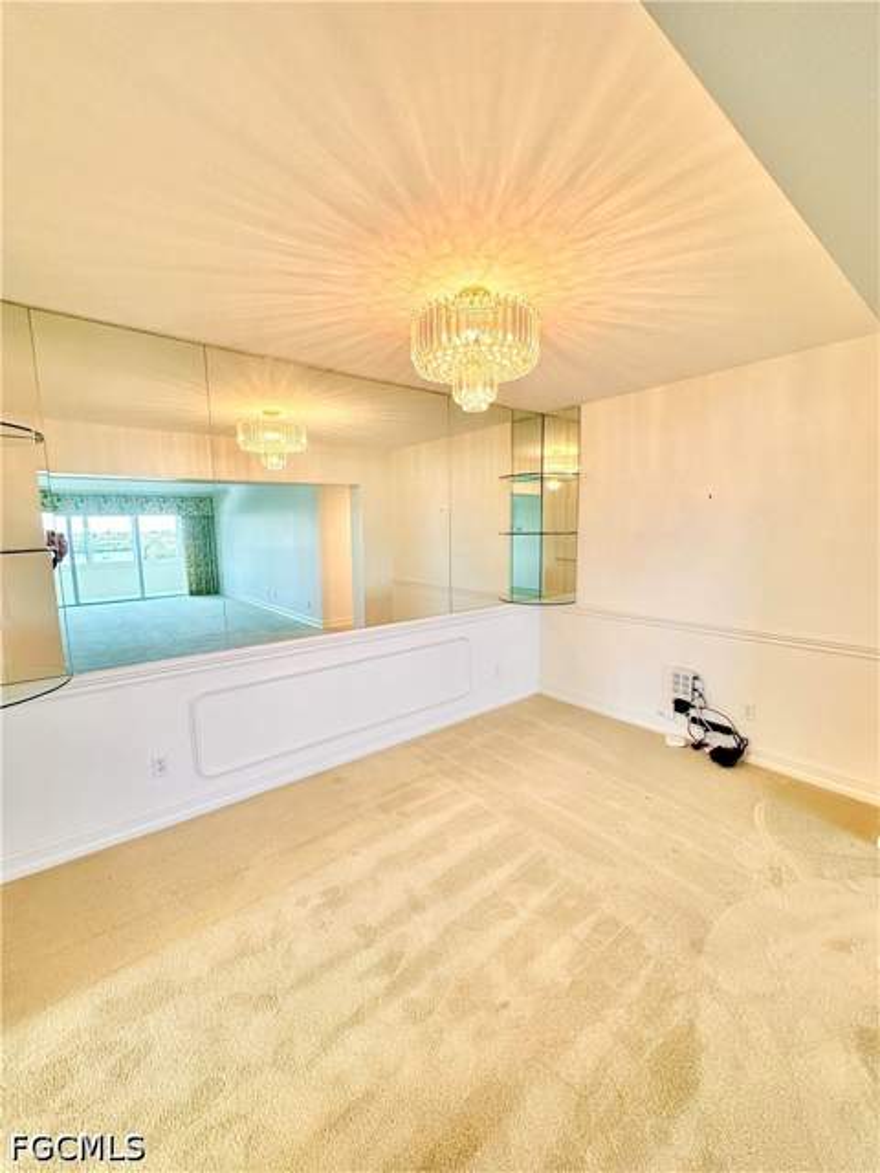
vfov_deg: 102.1
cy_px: 586
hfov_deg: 85.7
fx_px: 475
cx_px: 440
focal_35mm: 14
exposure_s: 1/120
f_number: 2.2
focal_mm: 2.22
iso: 125
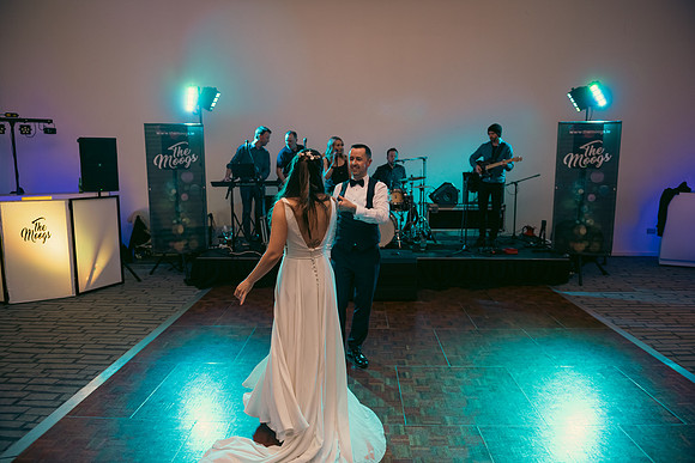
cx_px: 348
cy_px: 232
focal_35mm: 24
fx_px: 463
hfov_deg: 73.7
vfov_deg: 53.2
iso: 1000
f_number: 3.5
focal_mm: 24
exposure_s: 1/160
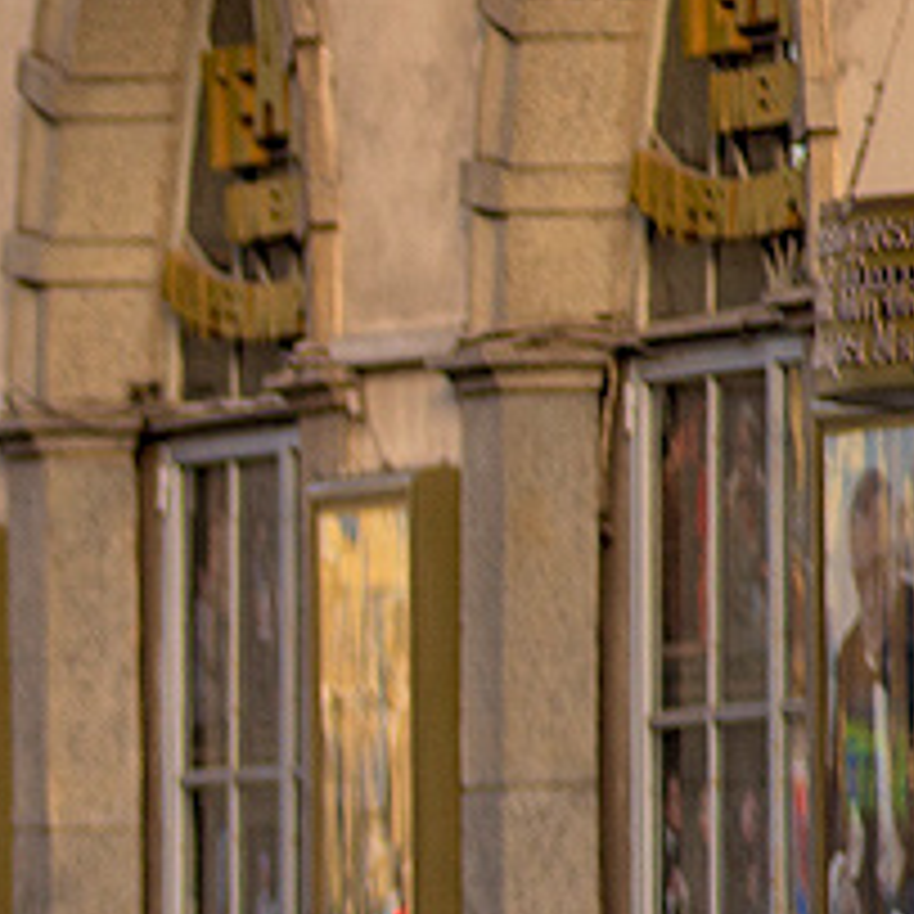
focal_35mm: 727
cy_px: 950
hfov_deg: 2.4
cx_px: -1580
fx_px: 21717
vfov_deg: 2.4
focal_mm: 145
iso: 100
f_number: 3.2
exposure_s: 1/640
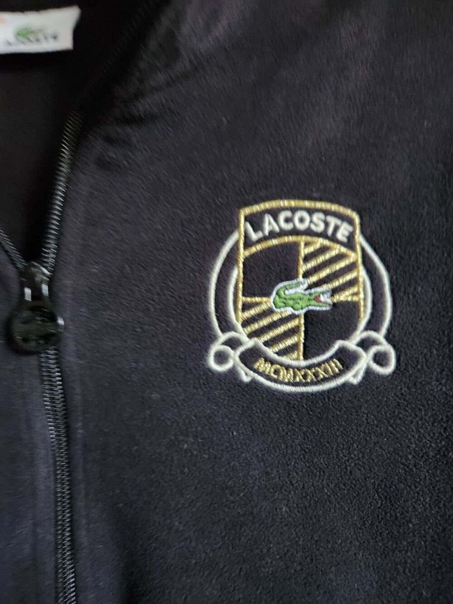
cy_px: 302
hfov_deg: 58.9
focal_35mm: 23
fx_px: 401
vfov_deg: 73.9
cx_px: 226
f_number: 1.8
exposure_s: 1/25
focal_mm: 5.4
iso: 800
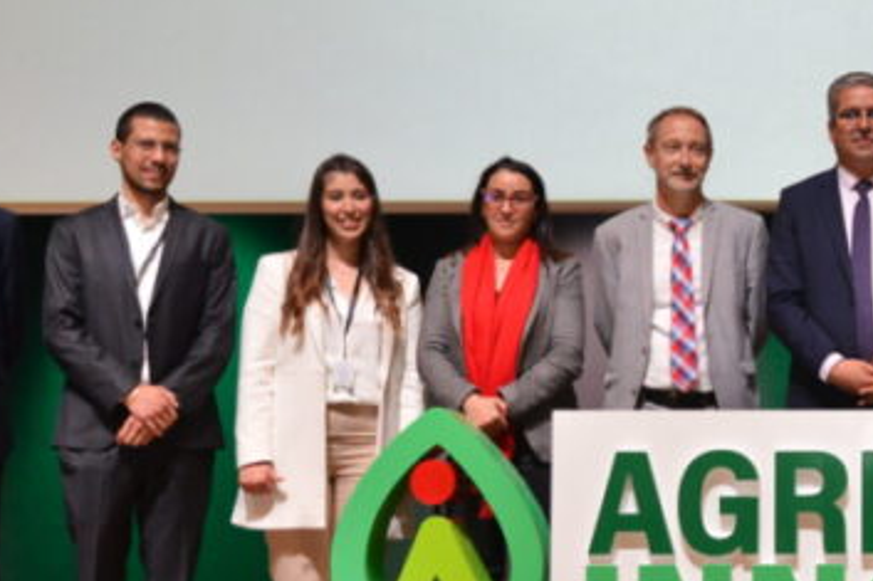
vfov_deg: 15.2
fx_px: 2181
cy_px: 340
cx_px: 950
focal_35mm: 90
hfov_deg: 21.5
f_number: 4
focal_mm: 31
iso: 1600
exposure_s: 1/100
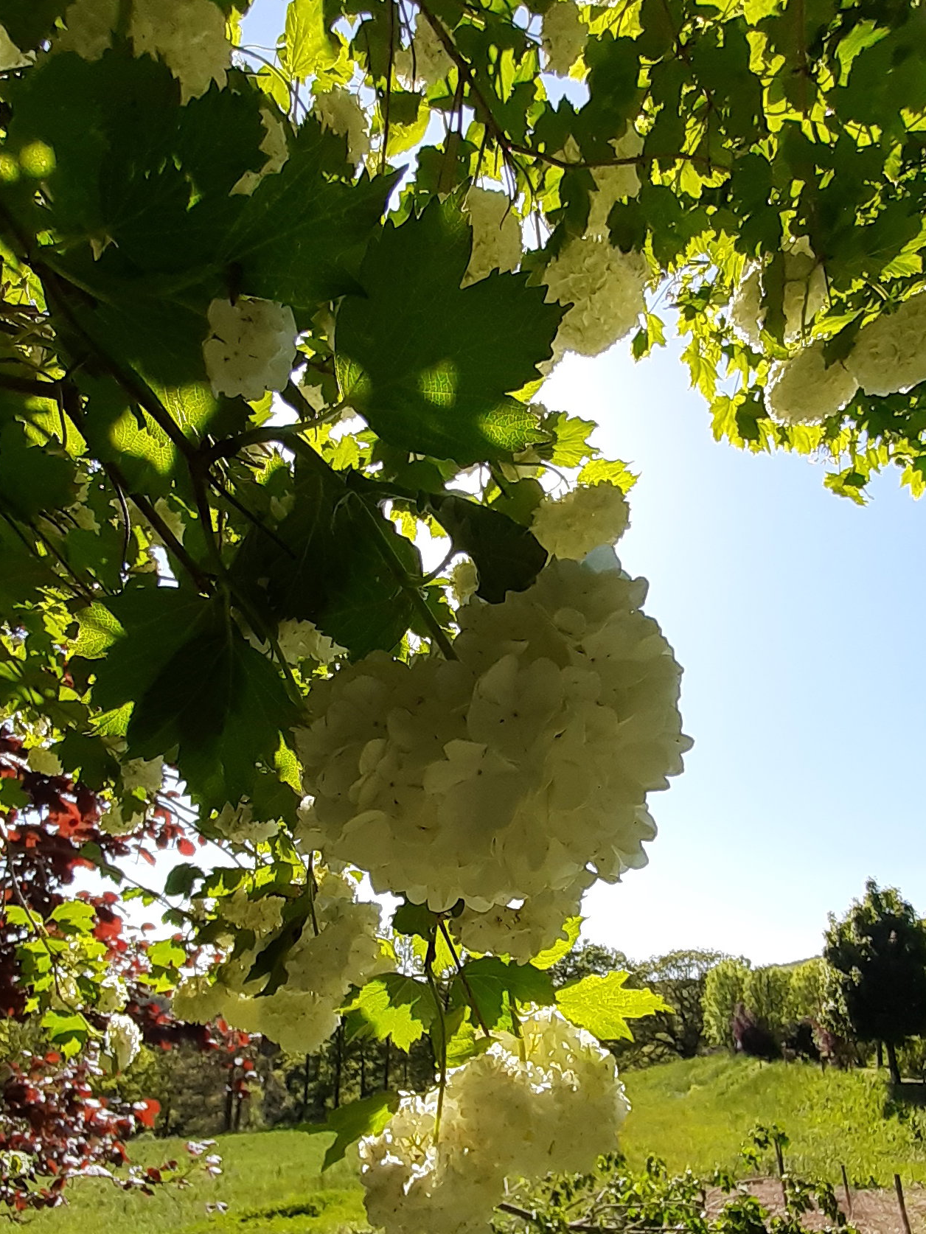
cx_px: 461
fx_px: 713
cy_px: 857
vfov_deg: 78.1
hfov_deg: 66.0
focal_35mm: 20
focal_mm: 1.13
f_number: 2.2
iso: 40
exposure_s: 1/845
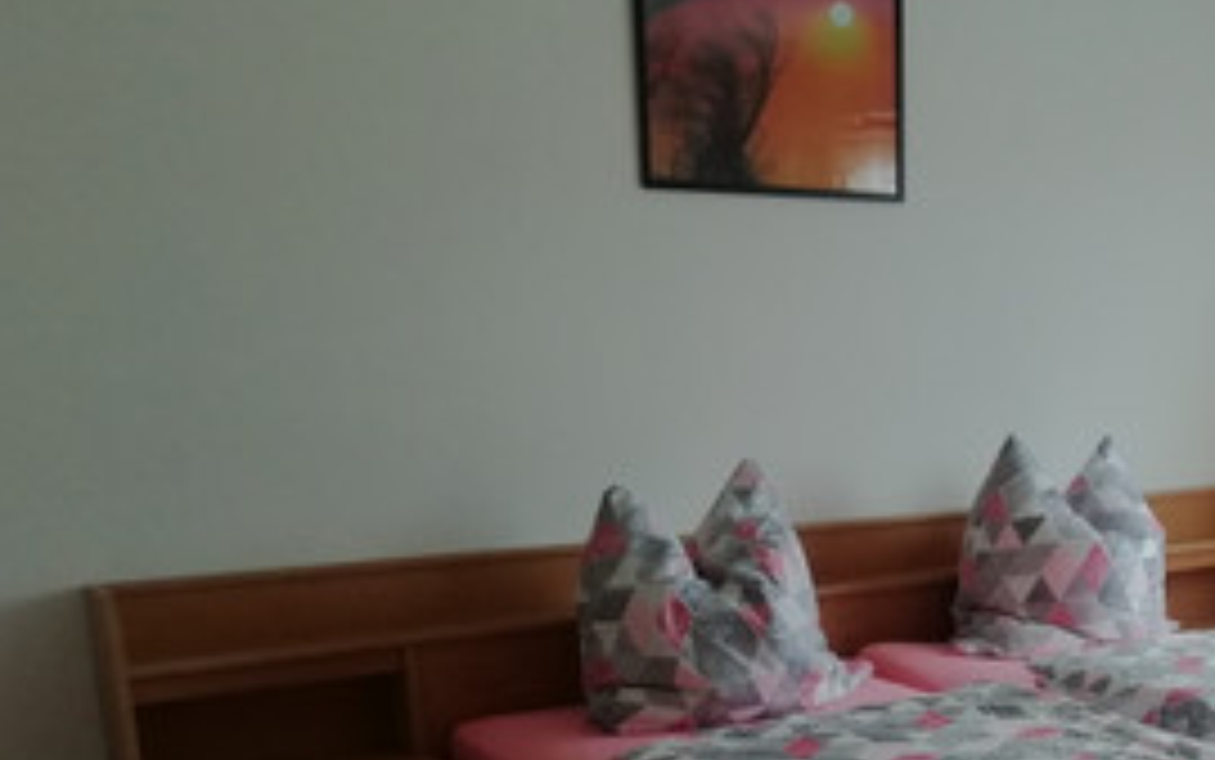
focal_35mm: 49
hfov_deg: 39.5
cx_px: 963
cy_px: 764
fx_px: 1623
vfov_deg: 25.1
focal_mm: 3.46
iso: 125
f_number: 2.2
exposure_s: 1/33.3
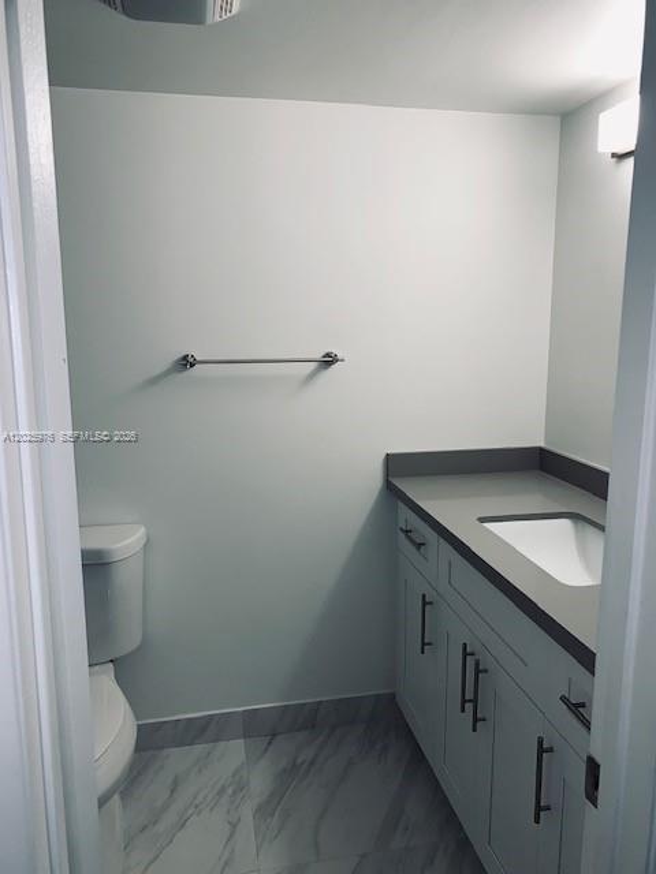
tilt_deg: -9.8
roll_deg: +1.0
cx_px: 328
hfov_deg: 53.1
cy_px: 437
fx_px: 657
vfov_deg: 67.3
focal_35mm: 26
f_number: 1.8
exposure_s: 1/121
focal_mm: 4.25
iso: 40
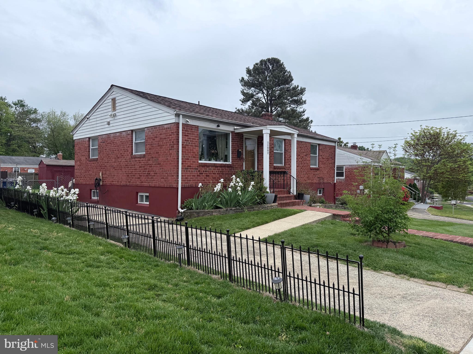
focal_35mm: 24
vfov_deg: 56.8
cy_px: 177
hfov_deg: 71.6
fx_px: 328
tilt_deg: +0.4
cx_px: 236
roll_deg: -0.3
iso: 80
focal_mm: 6.76
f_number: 1.78
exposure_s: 1/3279
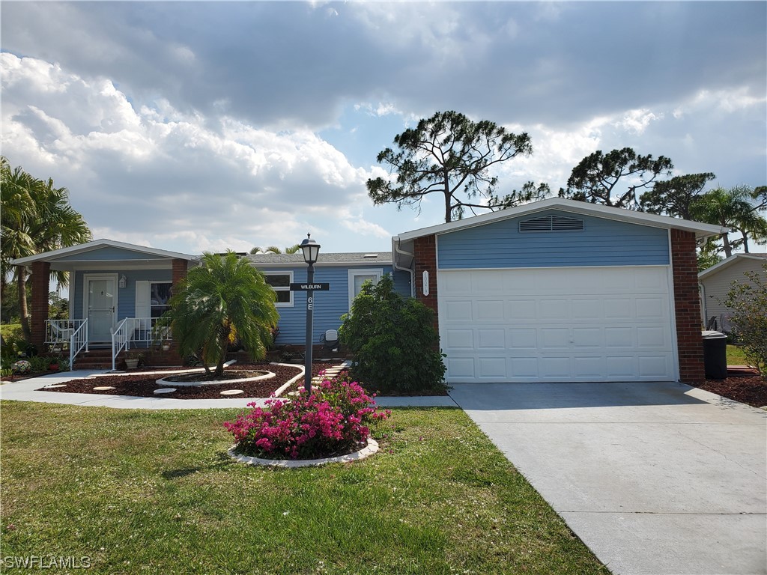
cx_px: 384
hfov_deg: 67.3
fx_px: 576
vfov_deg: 53.1
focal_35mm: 26
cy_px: 288
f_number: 2.4
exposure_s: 1/2082
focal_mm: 4.3
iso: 50
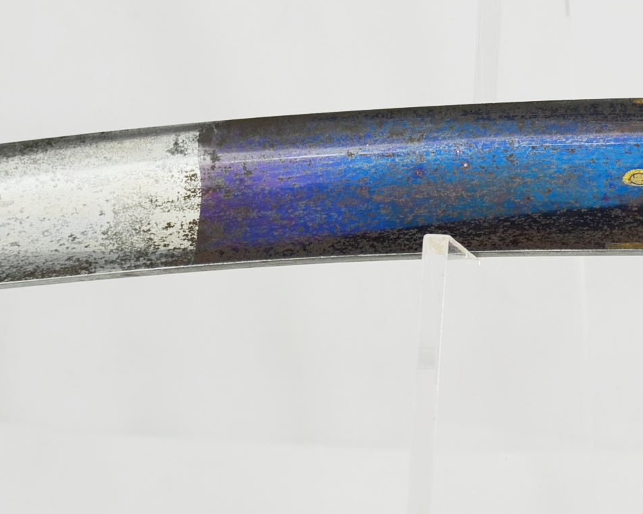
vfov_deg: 8.1
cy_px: 201
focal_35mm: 190
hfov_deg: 10.0
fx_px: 3617
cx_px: 781
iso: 200
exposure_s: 1/125
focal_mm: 52
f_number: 5.6
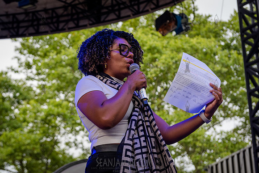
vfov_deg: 16.3
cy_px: 88
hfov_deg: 24.2
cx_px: 106
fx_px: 602
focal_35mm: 84
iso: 1000
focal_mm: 70
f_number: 4.5
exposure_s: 1/800
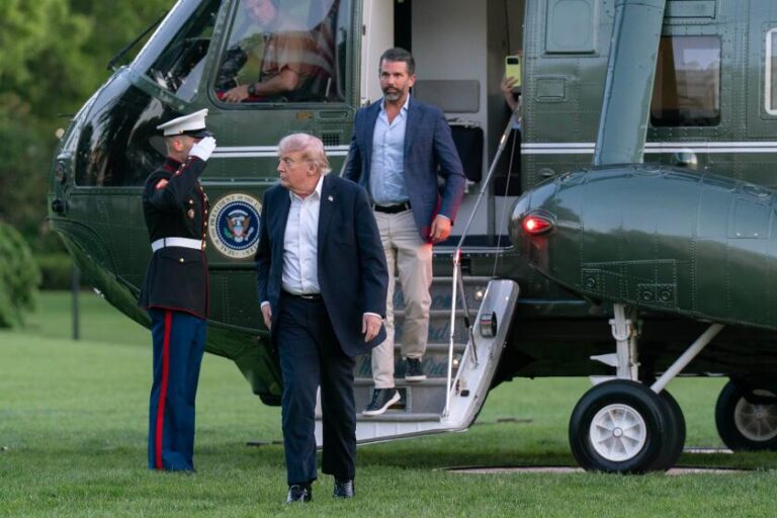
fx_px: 4316
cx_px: 388
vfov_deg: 6.9
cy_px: 259
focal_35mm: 200
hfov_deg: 10.3
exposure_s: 1/320
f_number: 3.5
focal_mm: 200
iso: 1000
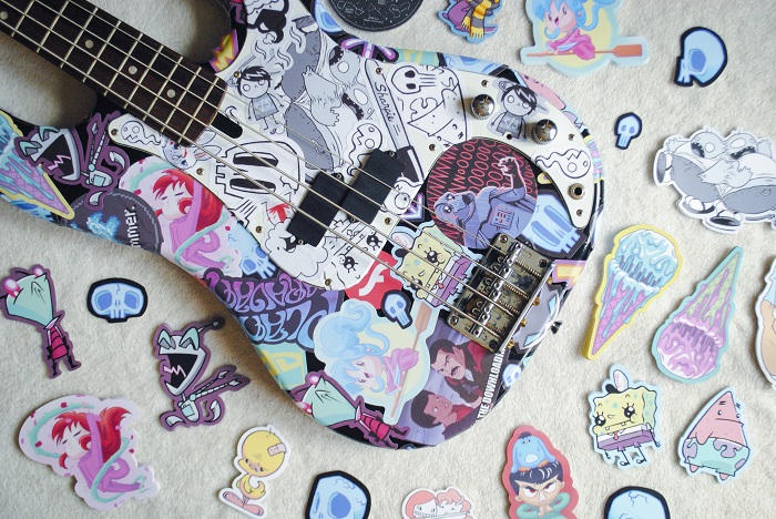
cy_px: 260
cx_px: 388
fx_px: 1035
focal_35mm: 48
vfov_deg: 28.1
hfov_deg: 41.1
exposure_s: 1/160
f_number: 5
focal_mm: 32
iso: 800
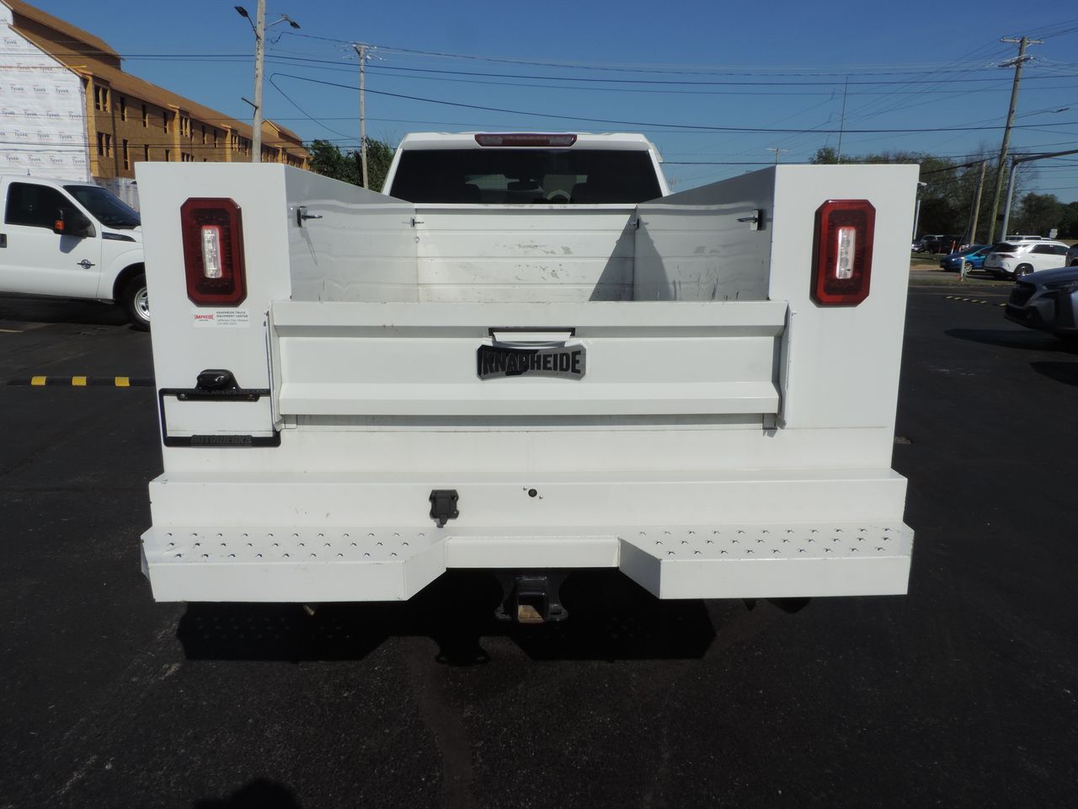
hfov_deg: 71.6
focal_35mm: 24
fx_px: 747
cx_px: 539
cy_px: 404
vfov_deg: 56.8
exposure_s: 1/1250
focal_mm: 4.3
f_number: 5.3
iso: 80
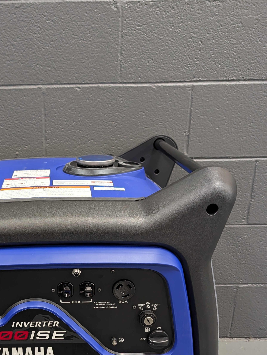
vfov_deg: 44.4
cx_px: 55
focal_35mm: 41
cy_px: 261
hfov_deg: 34.2
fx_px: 421
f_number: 1.68
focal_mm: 6.9
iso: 1054
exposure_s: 1/120
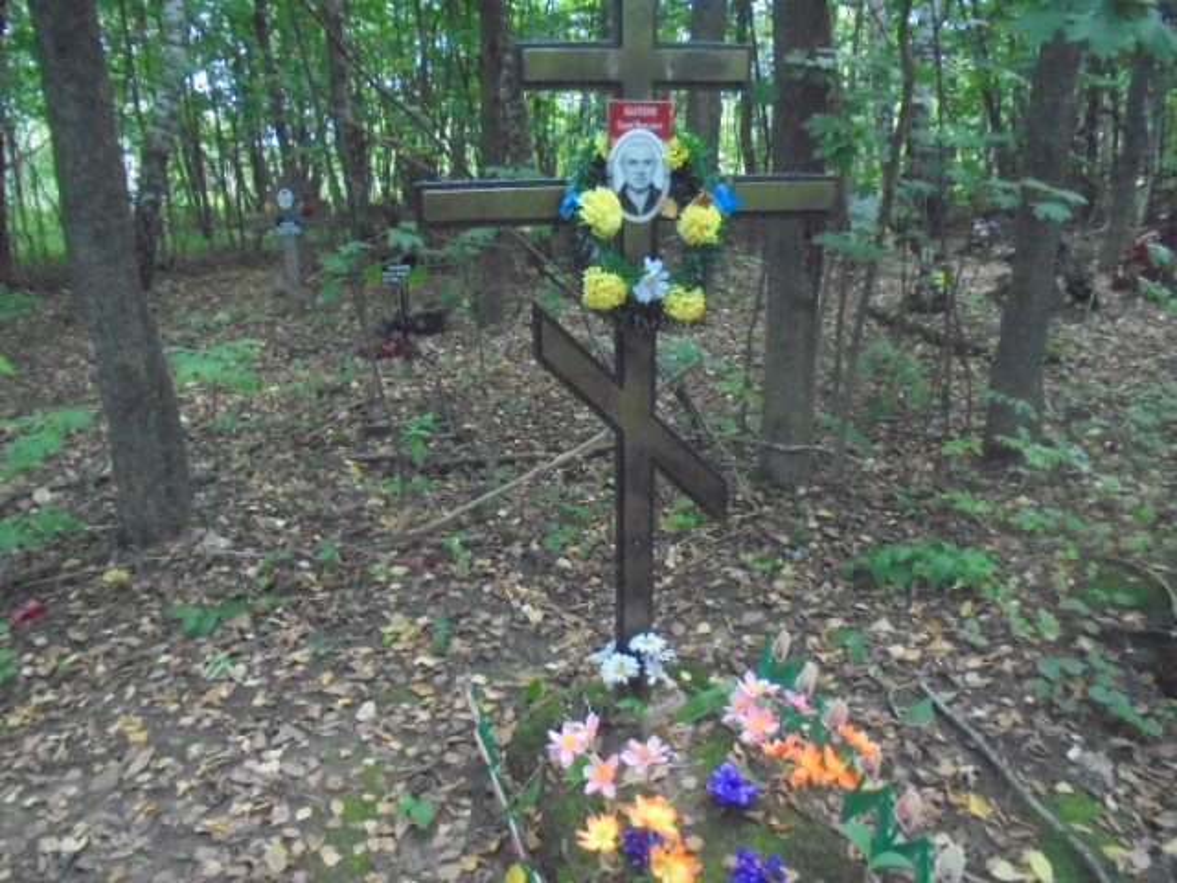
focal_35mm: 26
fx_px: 884
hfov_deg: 67.3
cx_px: 588
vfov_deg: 53.1
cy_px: 442
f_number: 3.5
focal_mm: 4.6
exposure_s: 1/100
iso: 1000
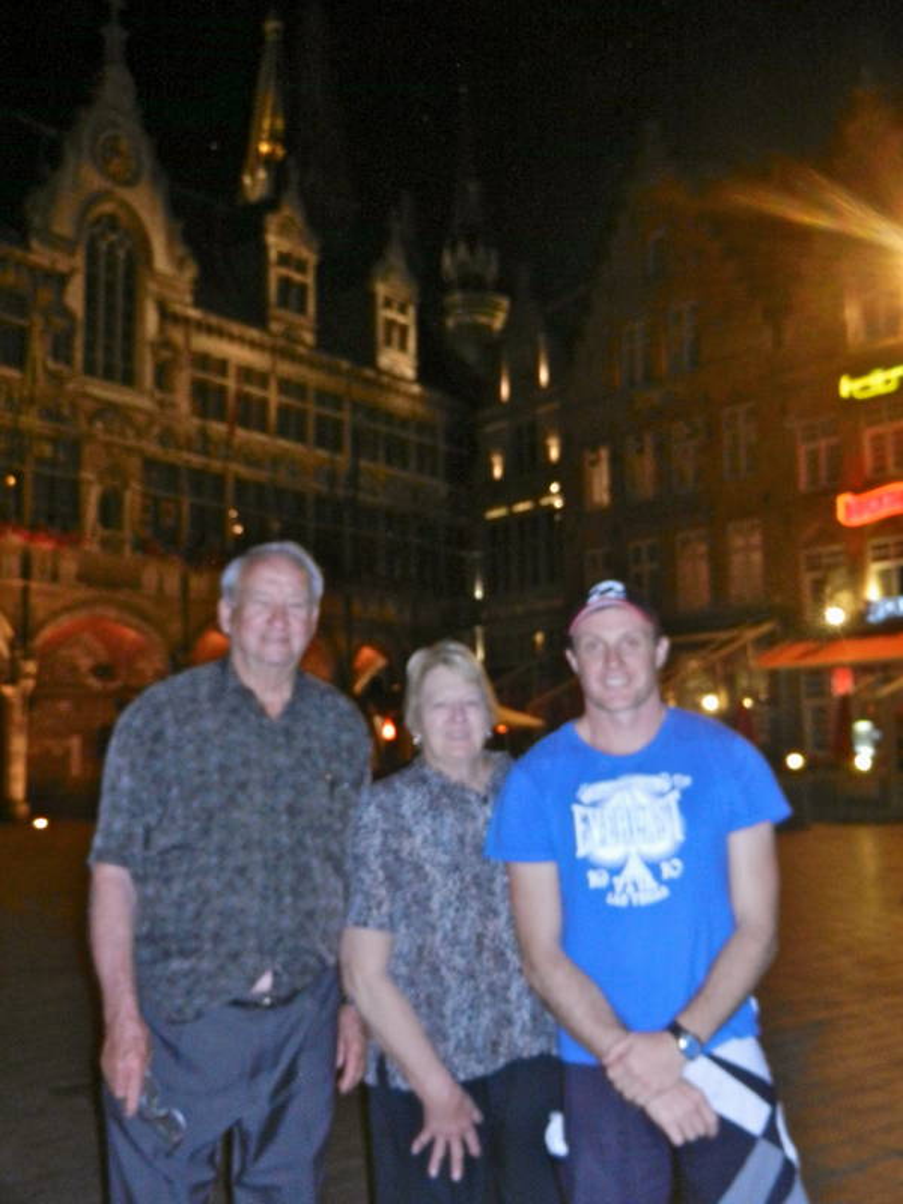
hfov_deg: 37.7
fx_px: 1322
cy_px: 602
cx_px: 452
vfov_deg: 49.0
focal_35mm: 38
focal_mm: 6.9
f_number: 4
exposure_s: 1/30
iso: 800
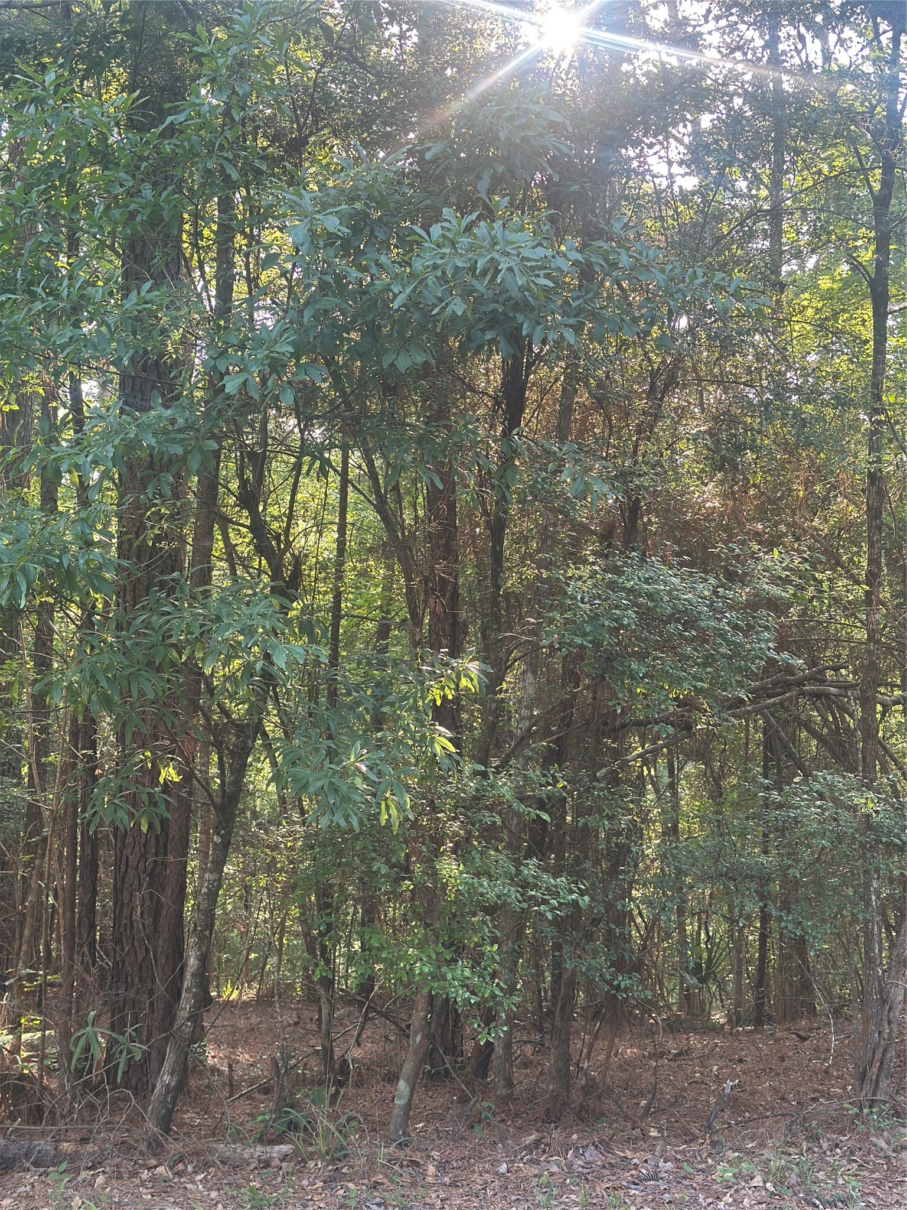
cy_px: 605
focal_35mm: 48
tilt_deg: +4.9
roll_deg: -0.7
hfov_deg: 30.3
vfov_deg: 39.7
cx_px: 454
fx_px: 1677
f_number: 1.78
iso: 125
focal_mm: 6.86
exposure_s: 1/131
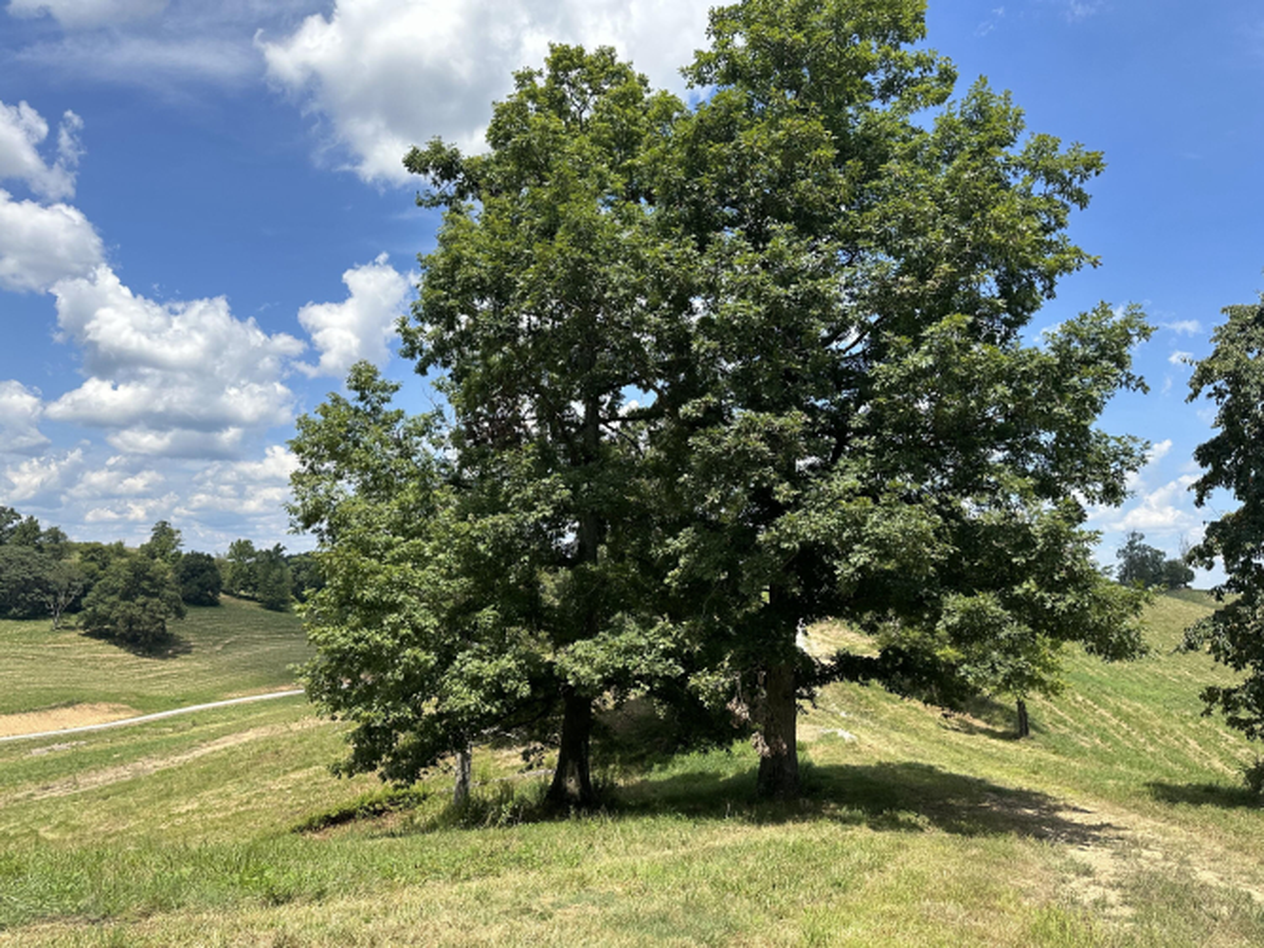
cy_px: 474
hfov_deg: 71.6
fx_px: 876
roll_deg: -2.1
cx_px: 632
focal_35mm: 24
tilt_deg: +8.1
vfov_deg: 56.8
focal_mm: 6.86
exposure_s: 1/3247
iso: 80
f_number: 1.78
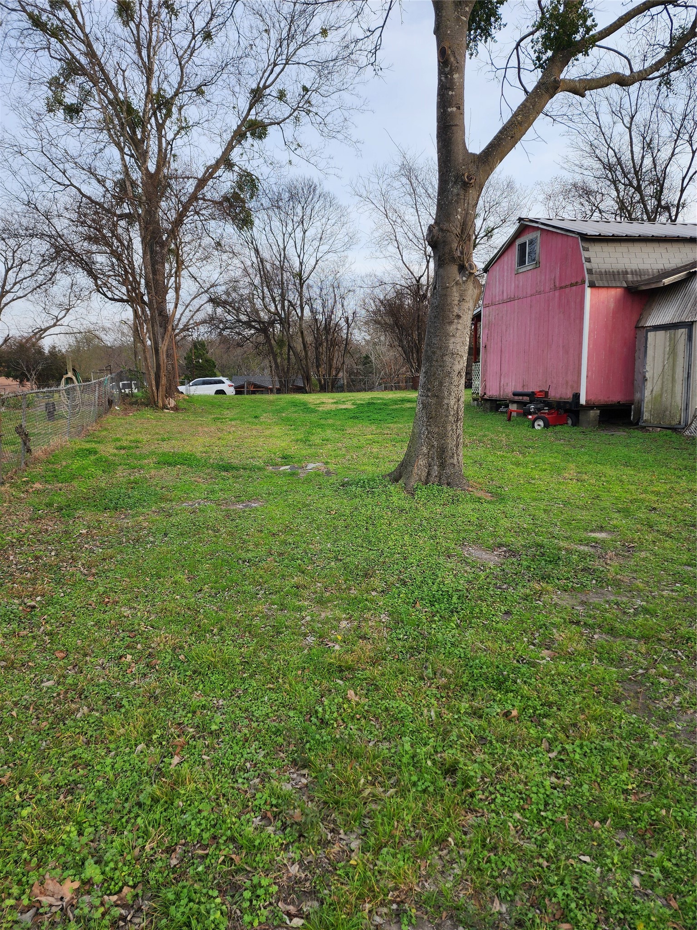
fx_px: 617
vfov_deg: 73.9
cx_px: 348
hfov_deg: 58.9
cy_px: 465
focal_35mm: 23
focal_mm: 6.4
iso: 12
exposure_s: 1/312
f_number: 1.8
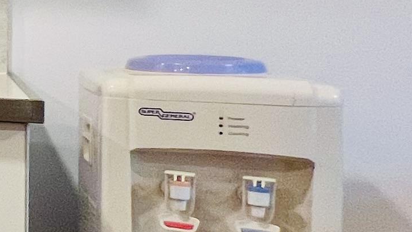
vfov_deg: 15.1
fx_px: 863
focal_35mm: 79
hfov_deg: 13.1
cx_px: -705
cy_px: 13
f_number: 1.8
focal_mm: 1.57
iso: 125
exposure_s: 1/50
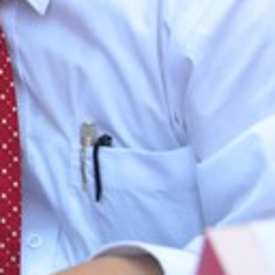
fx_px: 1141
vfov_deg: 13.4
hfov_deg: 12.6
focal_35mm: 127
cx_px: -211
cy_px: -52
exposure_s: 1/250
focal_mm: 20
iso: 200
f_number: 5
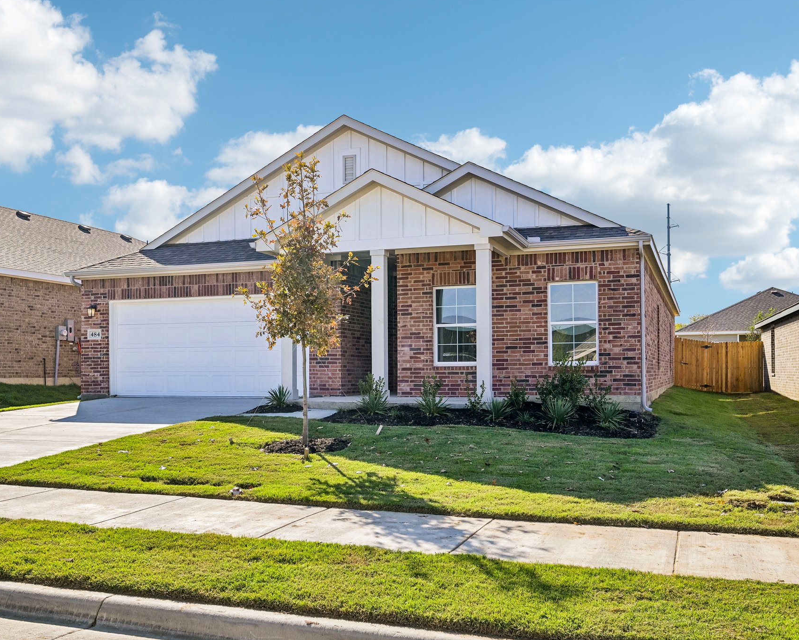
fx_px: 804
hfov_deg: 52.8
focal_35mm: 34
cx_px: 364
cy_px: 319
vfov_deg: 43.4
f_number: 8
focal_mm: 30
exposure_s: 1/1250
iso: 400
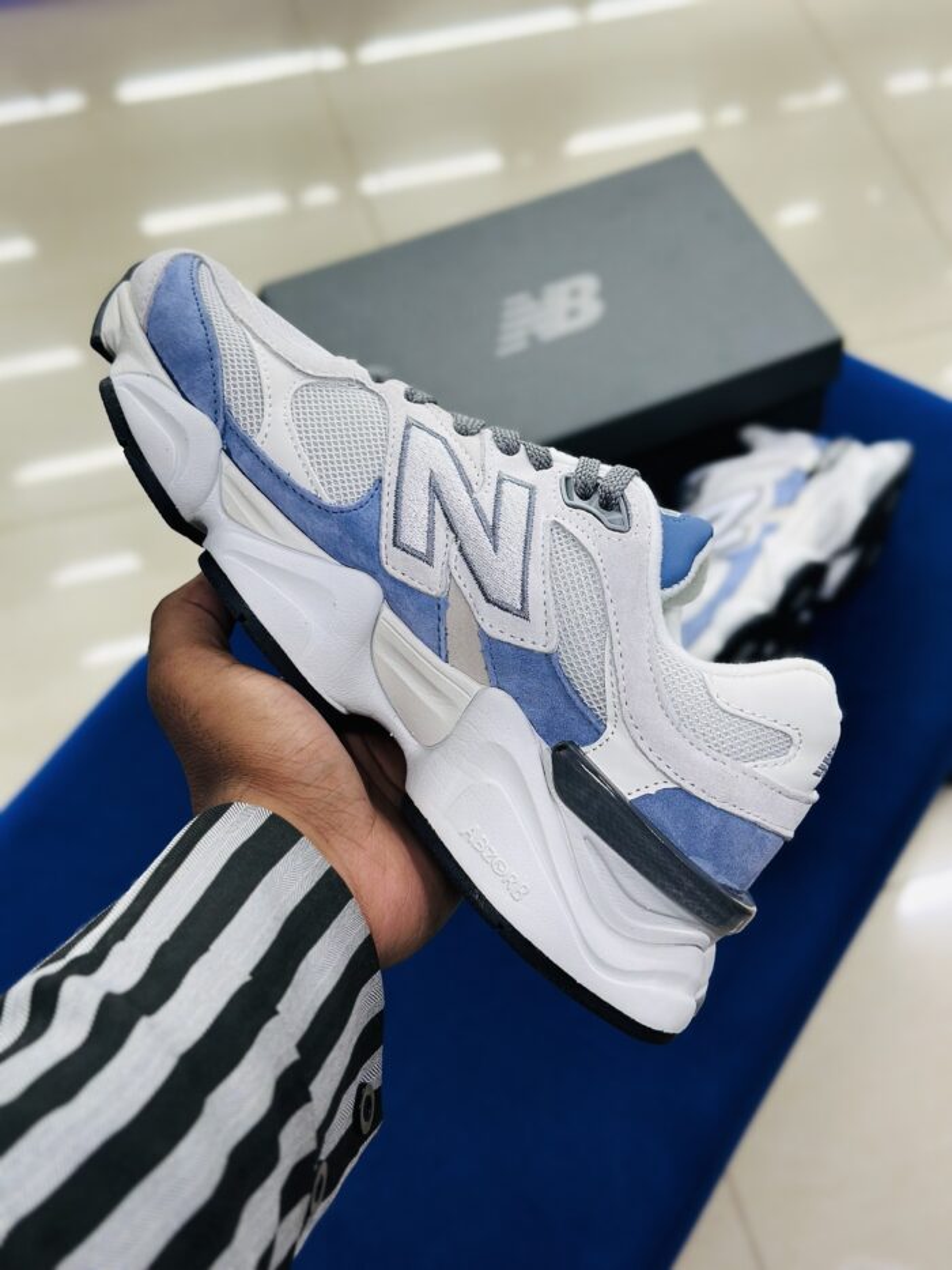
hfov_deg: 30.3
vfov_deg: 39.7
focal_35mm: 48
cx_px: 476
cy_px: 635
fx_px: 1760
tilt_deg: -54.2
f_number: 1.78
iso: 64
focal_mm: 6.86
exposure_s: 1/108
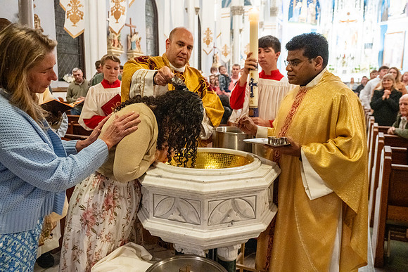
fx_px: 351
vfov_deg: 42.3
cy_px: 136
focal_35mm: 31
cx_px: 204
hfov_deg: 60.3
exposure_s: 1/60
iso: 5000
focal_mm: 31
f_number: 4.5
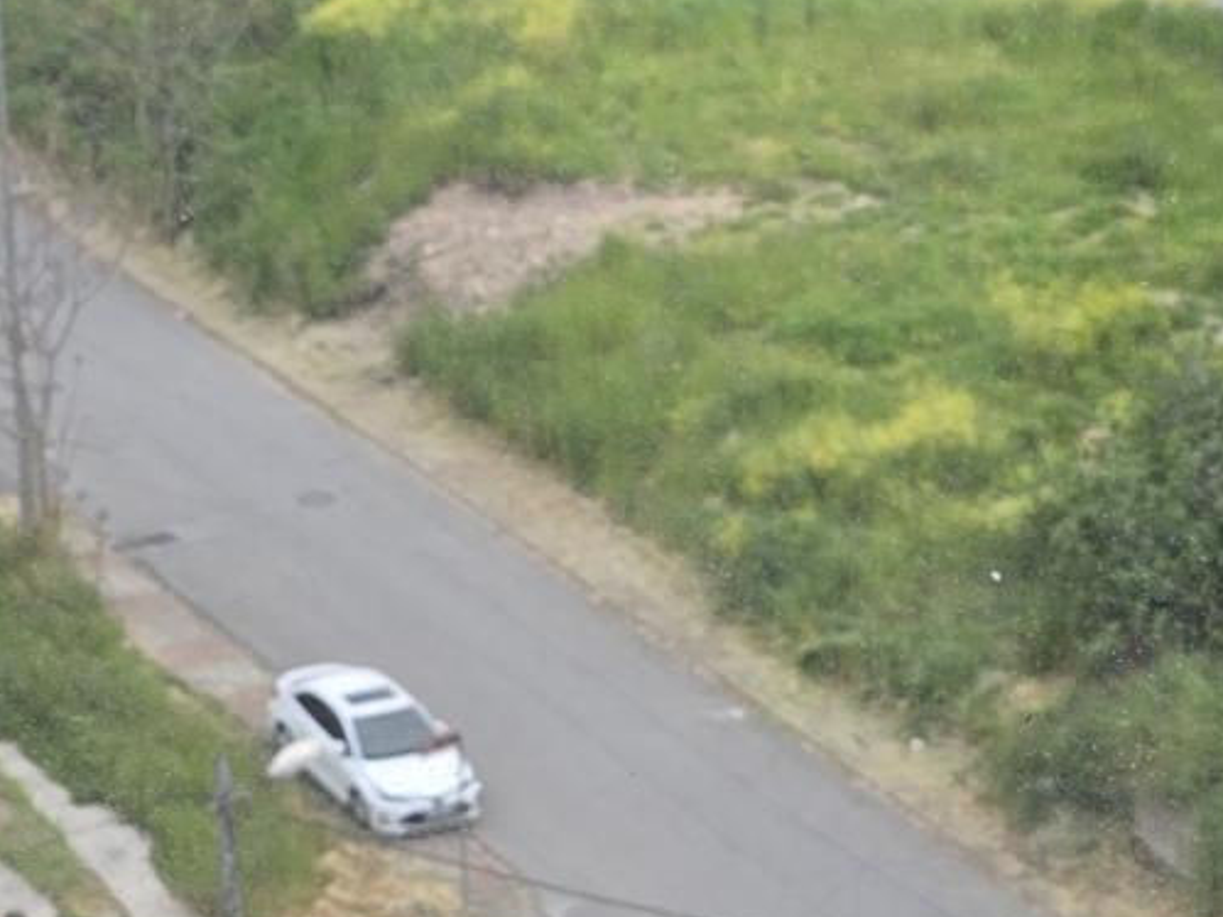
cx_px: 684
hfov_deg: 16.7
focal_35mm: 118
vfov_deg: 12.3
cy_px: 1027
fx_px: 4168
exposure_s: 1/180
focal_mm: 6.3
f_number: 1.7
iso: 40
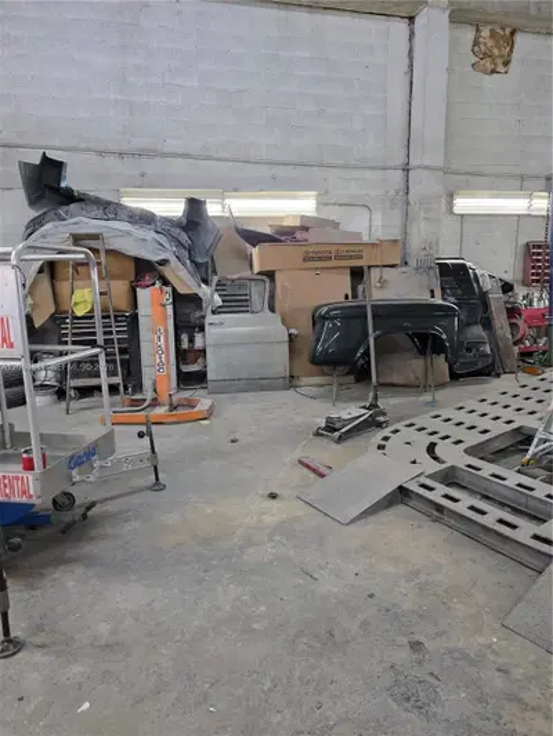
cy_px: 368
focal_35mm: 23
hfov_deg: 58.9
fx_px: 490
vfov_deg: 73.9
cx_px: 276
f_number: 1.7
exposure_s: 1/120
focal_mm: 6.3
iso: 320
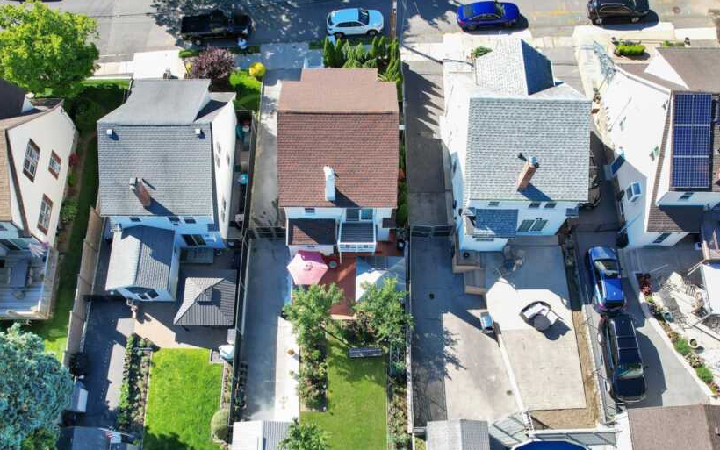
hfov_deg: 66.4
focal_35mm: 28
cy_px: 289
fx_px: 550
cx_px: 354
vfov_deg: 44.1
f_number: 2.8
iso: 130
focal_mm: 8.38
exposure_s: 1/640
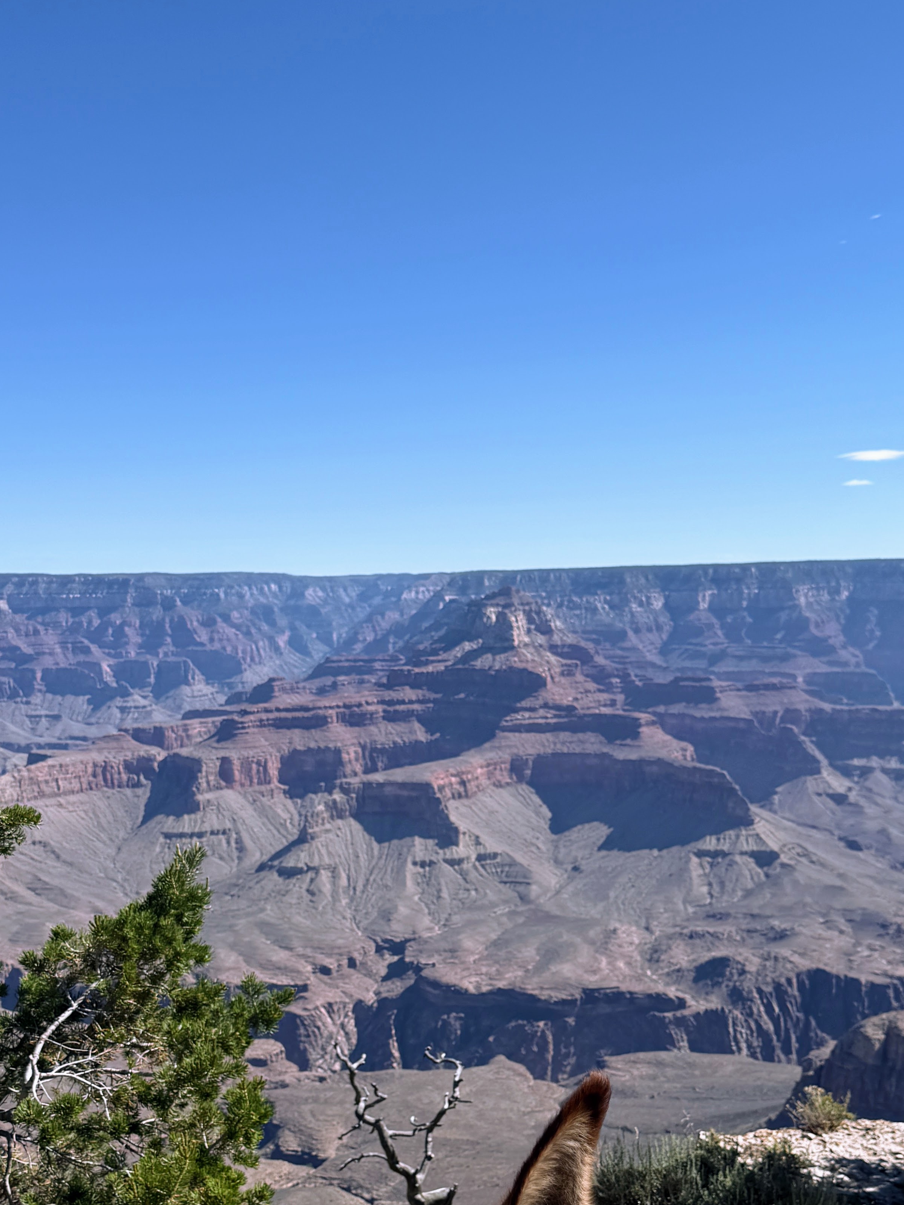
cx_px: 428
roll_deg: +1.4
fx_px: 1497
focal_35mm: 43
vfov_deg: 41.8
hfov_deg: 33.6
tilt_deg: -13.1
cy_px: 979
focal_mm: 6.76
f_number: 1.78
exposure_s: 1/4975
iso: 80
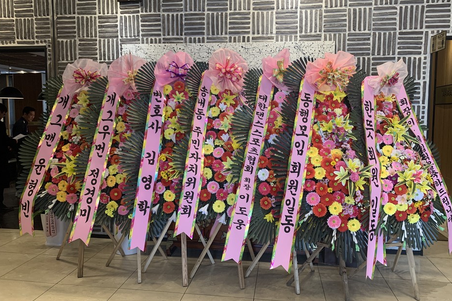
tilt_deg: -3.3
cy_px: 142
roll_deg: +0.2
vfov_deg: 46.4
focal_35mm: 28
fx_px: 352
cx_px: 228
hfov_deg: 65.5
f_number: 1.8
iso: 125
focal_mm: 4.25
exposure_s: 1/60
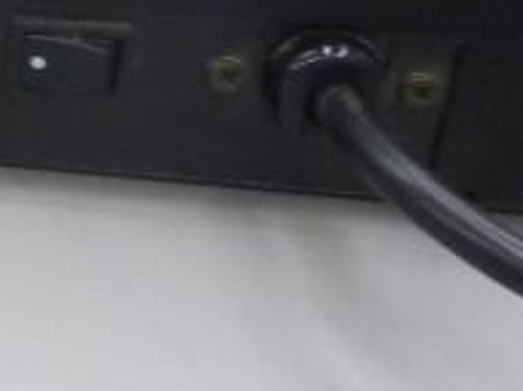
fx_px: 1992
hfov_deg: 12.2
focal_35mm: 132
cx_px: -687
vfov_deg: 10.6
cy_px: -305
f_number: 3.3
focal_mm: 4.1
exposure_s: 1/30
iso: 250
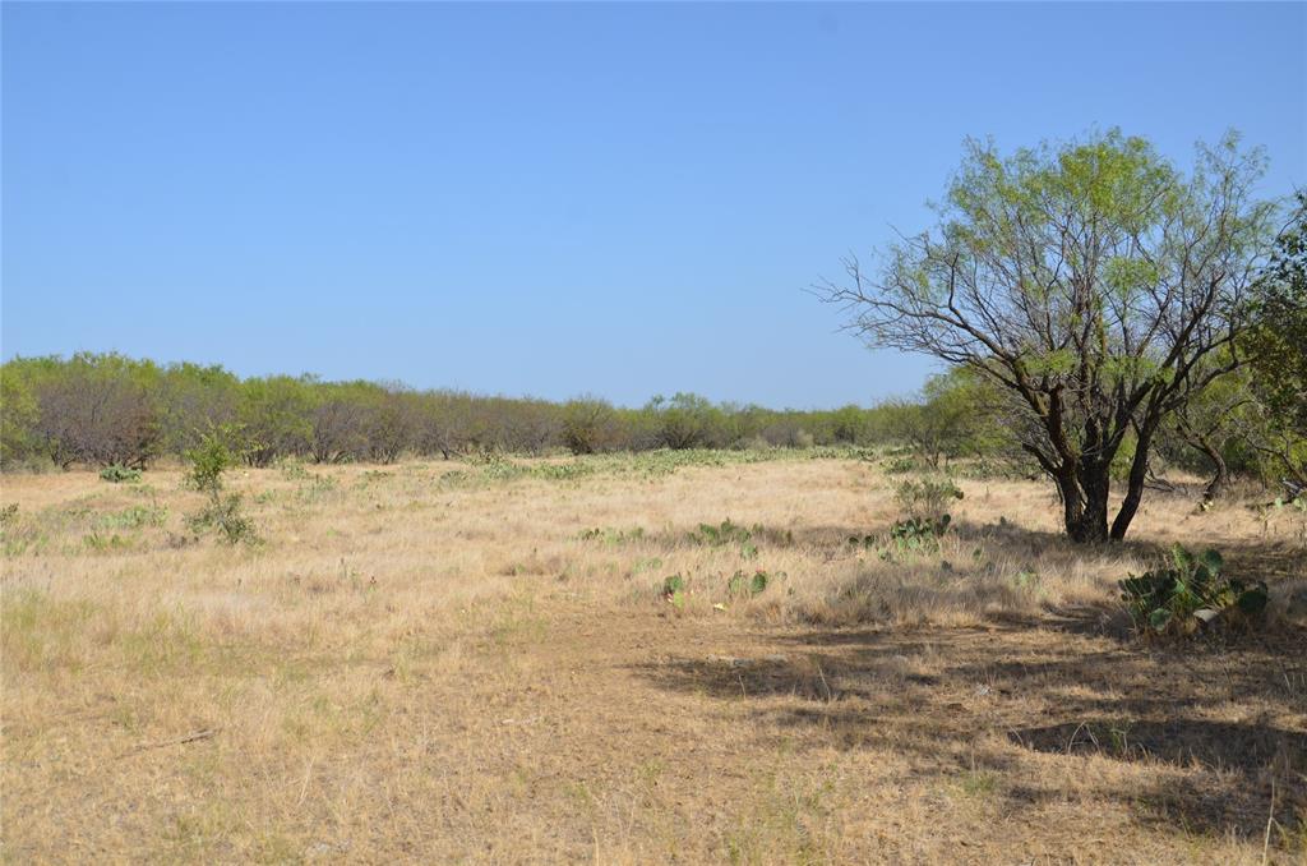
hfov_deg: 49.6
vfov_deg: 34.1
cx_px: 654
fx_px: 1413
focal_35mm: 39
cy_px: 433
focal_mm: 26
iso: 100
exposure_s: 1/250
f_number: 8
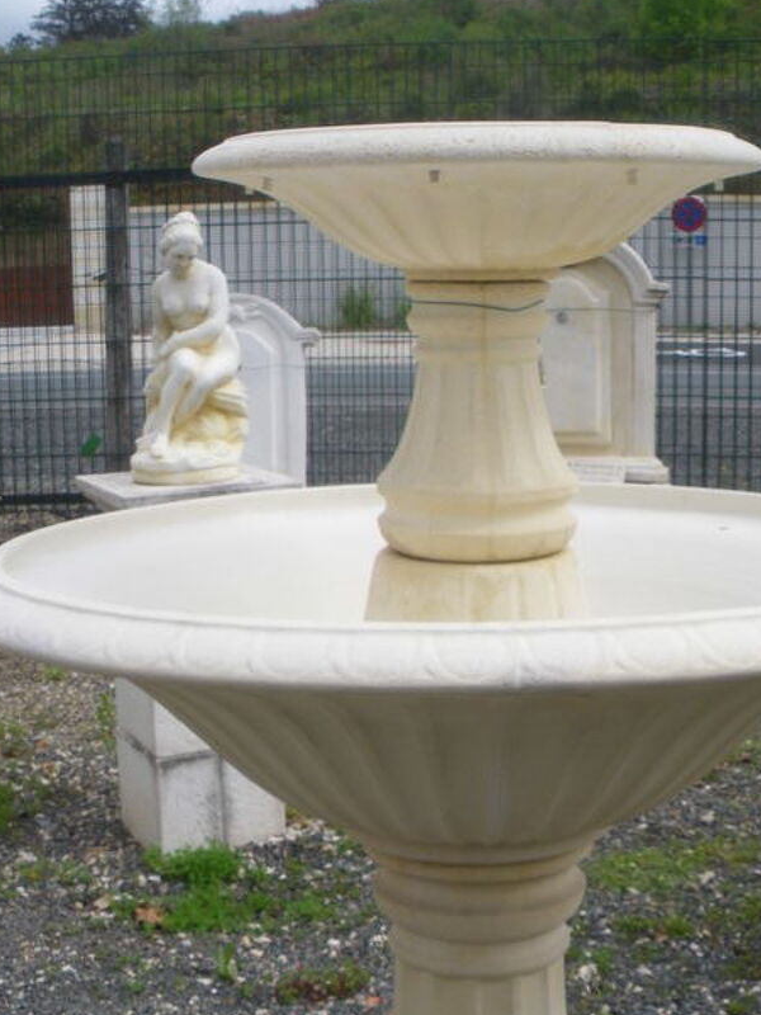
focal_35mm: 60
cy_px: 747
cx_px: 425
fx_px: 1759
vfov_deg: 31.7
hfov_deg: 24.4
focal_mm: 6.3
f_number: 5.4
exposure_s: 1/200
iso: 64
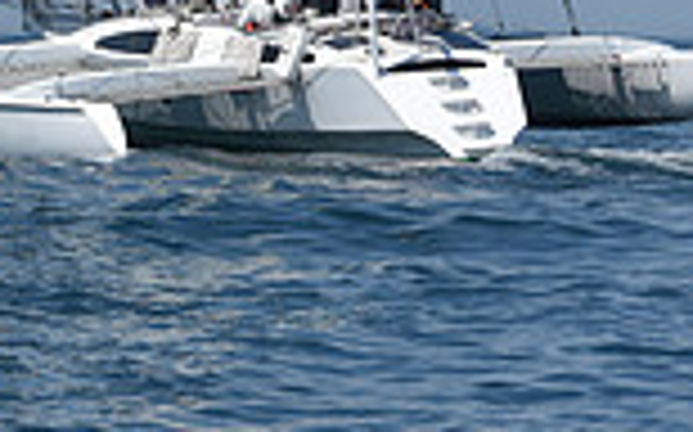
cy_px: -810
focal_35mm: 330
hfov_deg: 6.4
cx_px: 119
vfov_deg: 3.9
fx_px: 6228
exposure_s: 1/1250
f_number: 10
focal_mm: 86
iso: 250
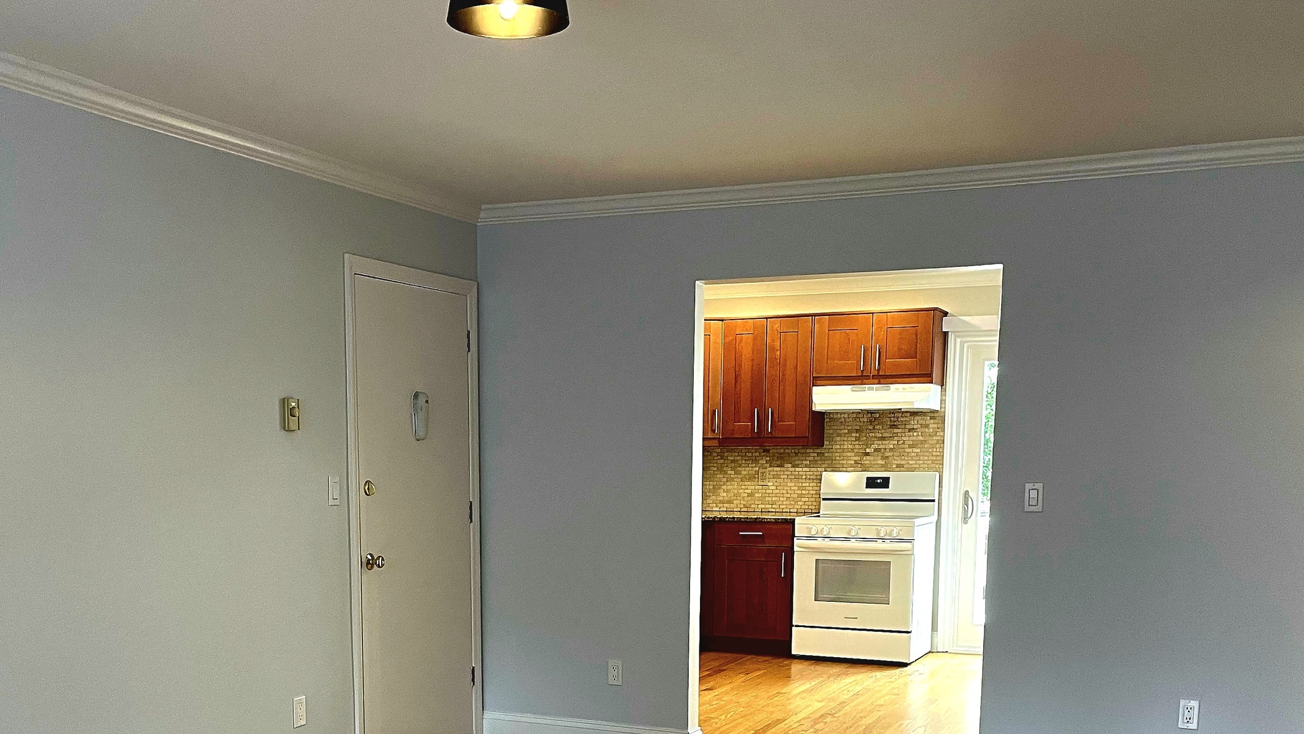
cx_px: 570
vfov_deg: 28.0
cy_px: 649
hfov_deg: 49.3
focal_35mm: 41
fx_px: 1418
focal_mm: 4.2
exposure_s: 1/60.2
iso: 160
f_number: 1.6
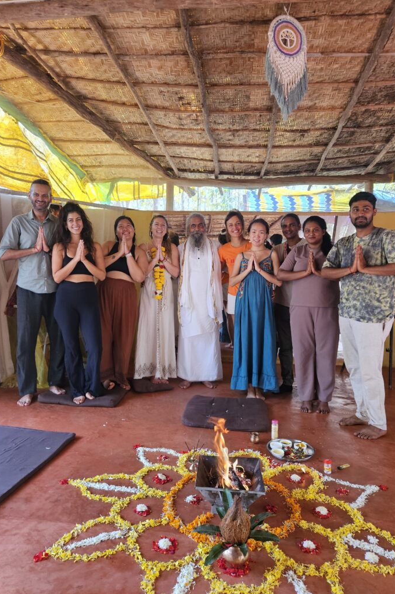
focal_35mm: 24
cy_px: 297
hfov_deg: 53.1
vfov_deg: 73.8
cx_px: 188
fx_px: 395
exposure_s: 1/142
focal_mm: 5.4
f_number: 1.8
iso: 250
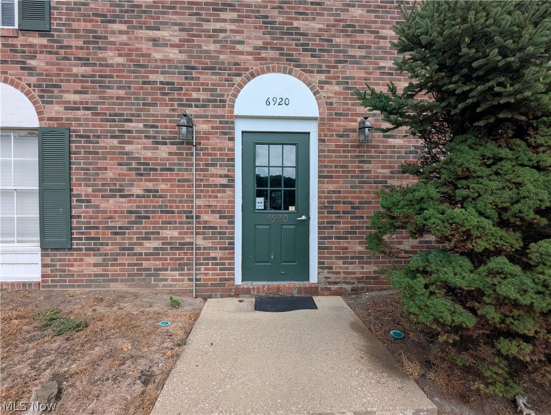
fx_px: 255
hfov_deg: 94.4
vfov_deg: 78.2
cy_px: 208
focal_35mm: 16
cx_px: 276
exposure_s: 1/1328
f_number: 2.2
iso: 44
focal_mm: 2.35
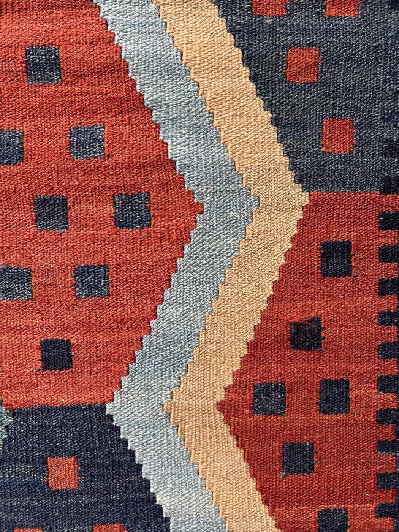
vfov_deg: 67.3
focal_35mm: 26
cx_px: 200
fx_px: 400
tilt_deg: -82.4
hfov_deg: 53.1
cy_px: 266
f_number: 1.5
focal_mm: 5.7
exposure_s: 1/137
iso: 32
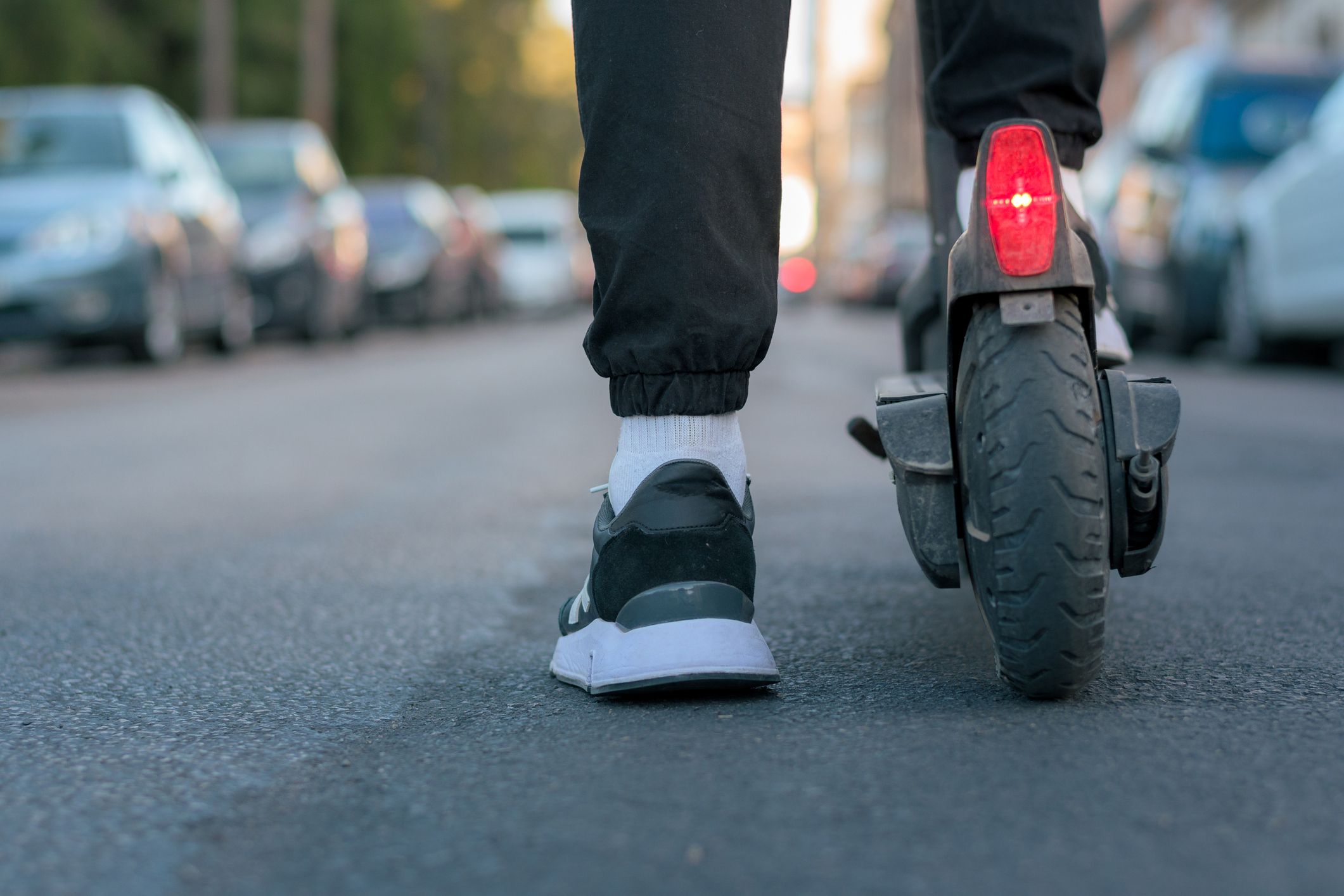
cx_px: 672
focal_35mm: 75
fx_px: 2800
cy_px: 448
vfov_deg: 18.2
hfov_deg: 27.0
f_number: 2.5
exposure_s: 1/500
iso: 320
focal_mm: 50
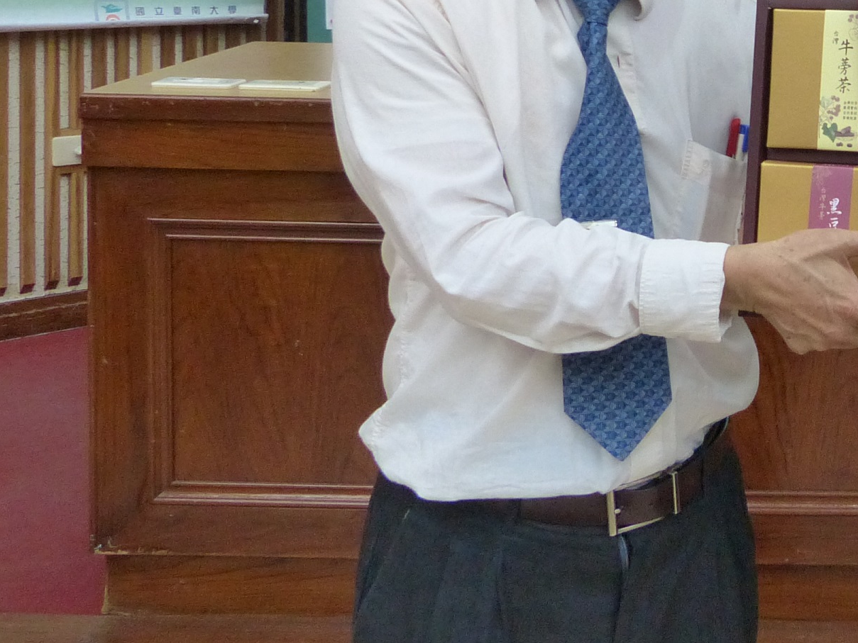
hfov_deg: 26.6
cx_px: 948
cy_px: -9
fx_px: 1661
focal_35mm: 67
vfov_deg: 21.1
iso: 400
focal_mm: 4.9
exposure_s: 1/40
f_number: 2.8
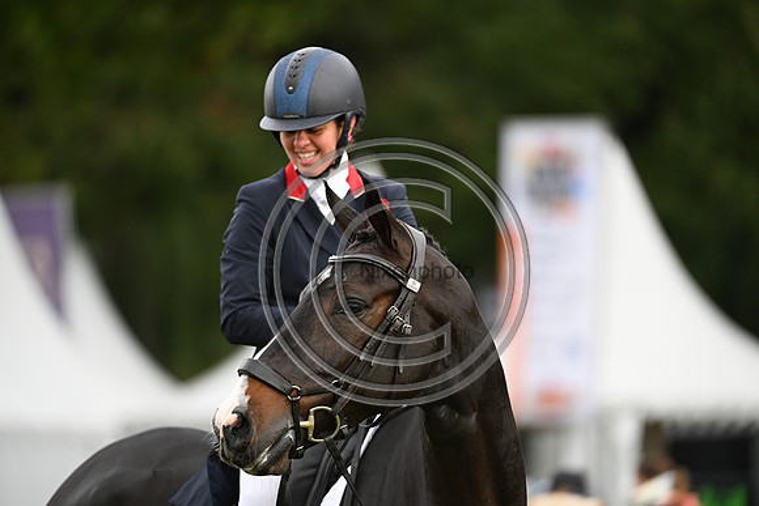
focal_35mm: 340
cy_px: 253
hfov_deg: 6.1
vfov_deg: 4.0
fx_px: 7170
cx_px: 380
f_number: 4.5
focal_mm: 340
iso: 1250
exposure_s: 1/1000
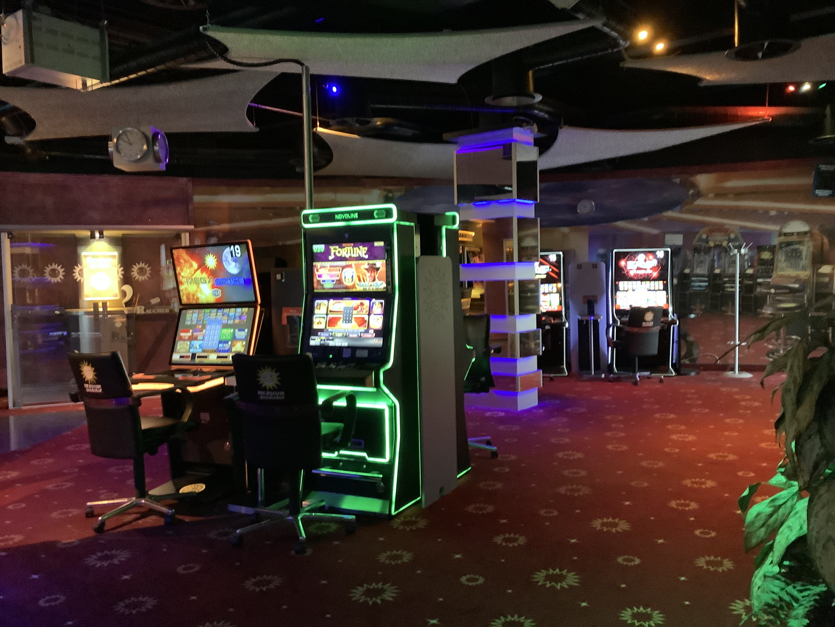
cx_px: 418
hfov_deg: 58.4
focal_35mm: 31
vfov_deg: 45.4
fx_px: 748
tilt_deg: -3.1
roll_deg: +0.5
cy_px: 314
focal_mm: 3.3
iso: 640
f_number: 2.4
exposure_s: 1/20
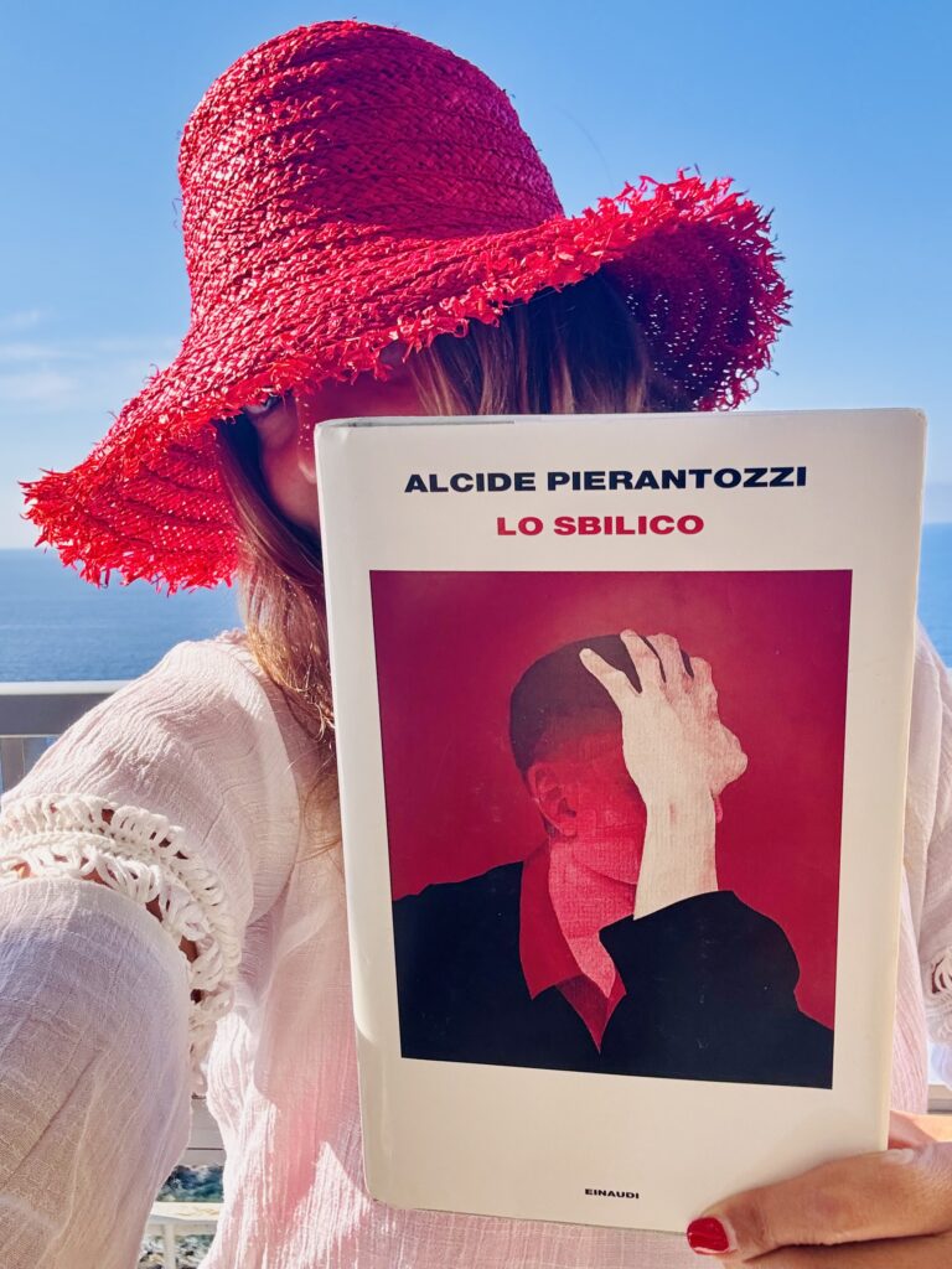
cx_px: 476
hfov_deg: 46.8
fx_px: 1100
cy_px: 634
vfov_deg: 60.0
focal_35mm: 30
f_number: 1.9
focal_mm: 2.69
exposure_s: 1/510
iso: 25
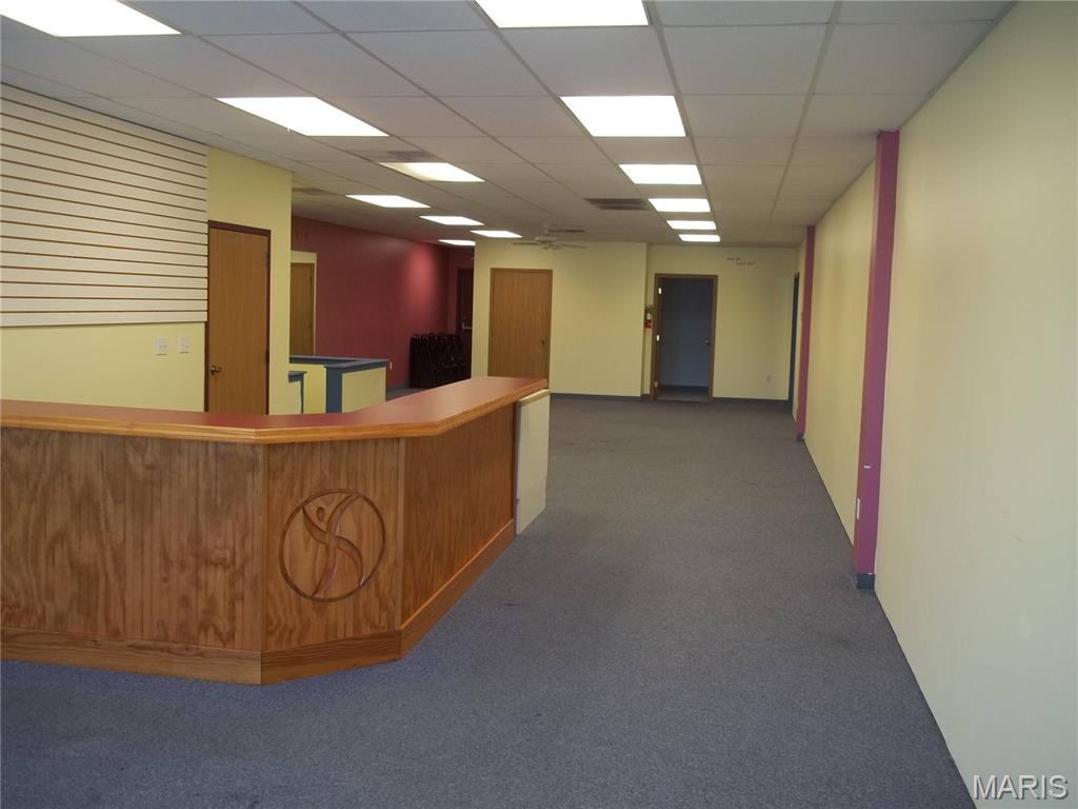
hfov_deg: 56.8
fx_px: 997
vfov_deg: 44.2
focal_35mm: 32
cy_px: 404
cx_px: 539
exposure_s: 1/30
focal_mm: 5.7
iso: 64
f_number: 2.9
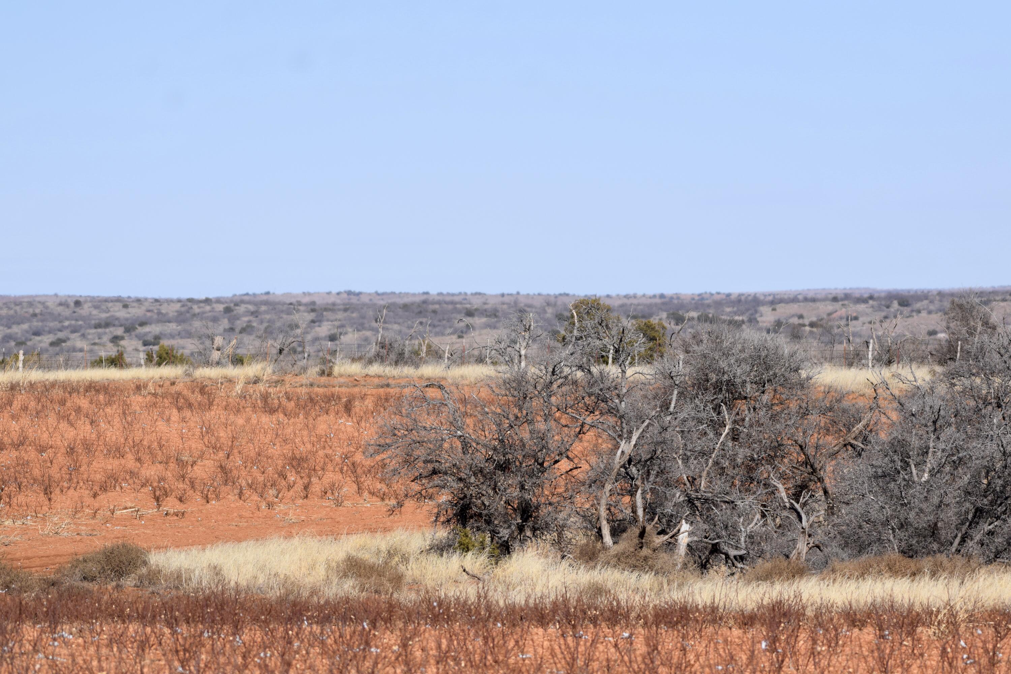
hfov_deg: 6.9
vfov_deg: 4.6
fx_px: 8424
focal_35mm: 300
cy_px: 337
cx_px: 506
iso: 250
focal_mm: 200
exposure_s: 1/2000
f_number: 5.6
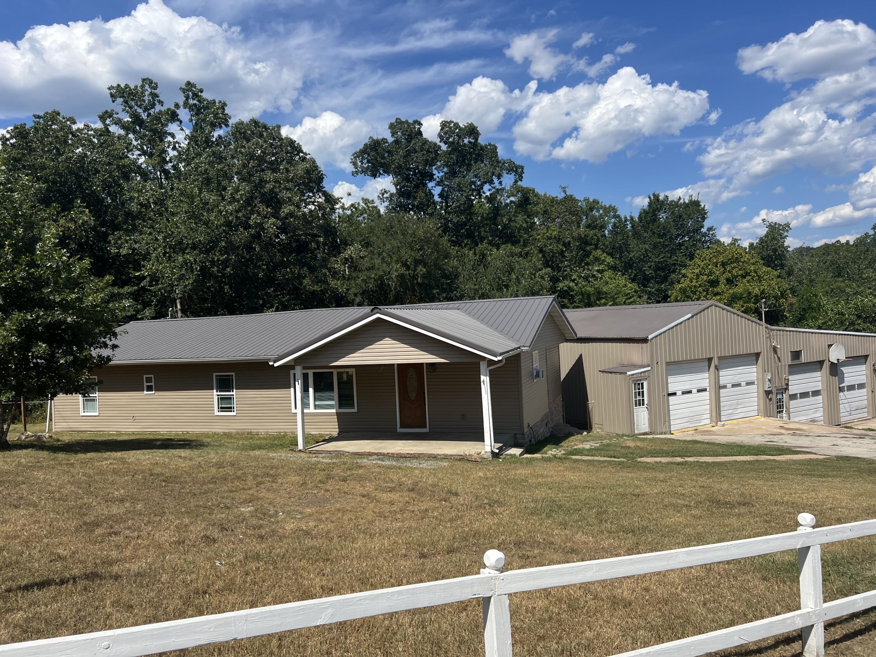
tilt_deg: -0.7
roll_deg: +3.4
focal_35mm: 26
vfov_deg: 53.1
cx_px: 438
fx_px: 658
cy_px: 328
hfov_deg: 67.3
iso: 50
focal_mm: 5.7
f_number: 1.5
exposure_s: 1/5076
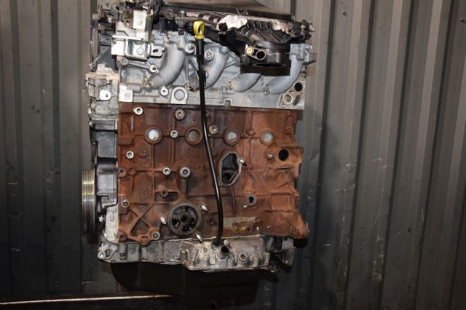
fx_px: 427
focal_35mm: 33
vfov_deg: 39.9
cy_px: 155
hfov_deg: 57.2
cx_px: 233
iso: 1600
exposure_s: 1/60
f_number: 5.6
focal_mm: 22
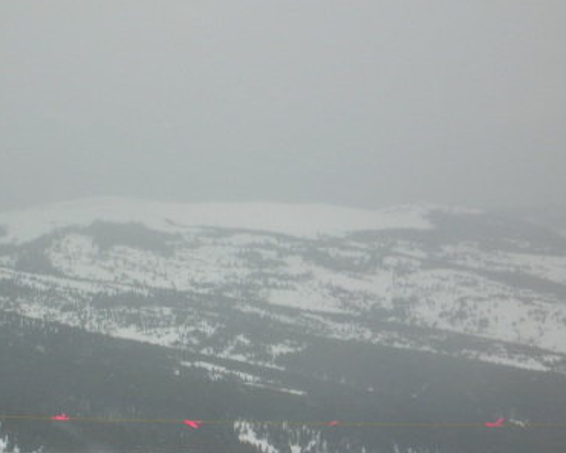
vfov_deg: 9.3
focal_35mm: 166
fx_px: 2781
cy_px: 285
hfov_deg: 11.6
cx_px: 208
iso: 50
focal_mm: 17.4
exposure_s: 1/668
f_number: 4.9
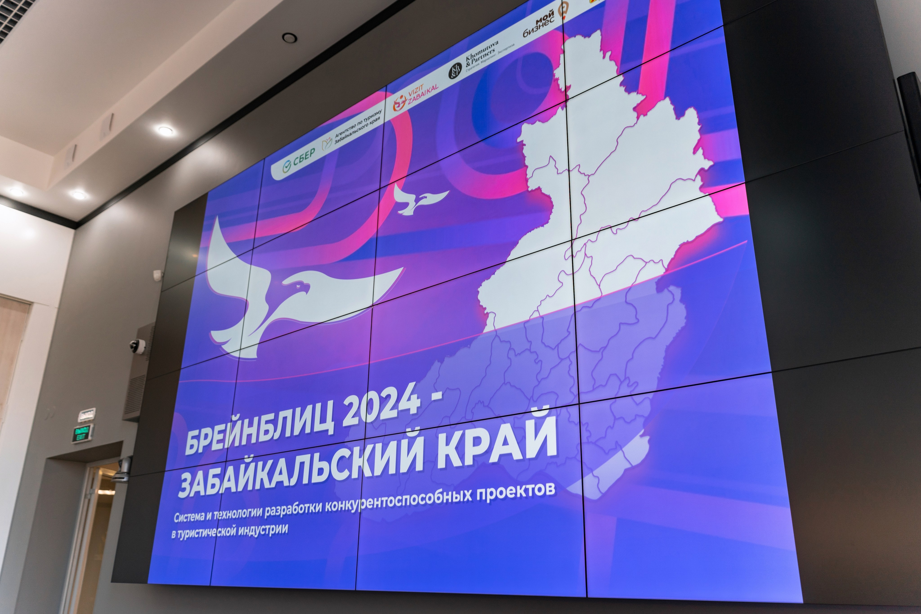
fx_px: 723
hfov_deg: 65.0
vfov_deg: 46.0
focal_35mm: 28
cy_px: 307
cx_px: 460
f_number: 4
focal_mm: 28
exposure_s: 1/50
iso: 200
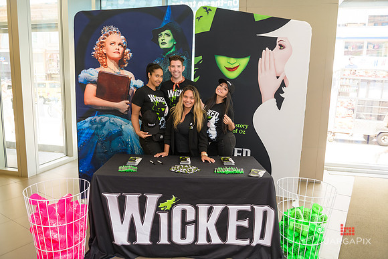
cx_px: 194
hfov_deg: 69.4
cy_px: 130
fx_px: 280
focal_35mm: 26
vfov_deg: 49.6
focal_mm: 26
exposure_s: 1/125
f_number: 3.2
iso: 400
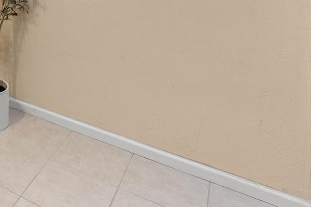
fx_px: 346
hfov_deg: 37.5
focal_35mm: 40
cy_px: -51
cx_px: -56
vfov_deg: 28.4
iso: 200
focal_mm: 10
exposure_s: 1/4
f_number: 10
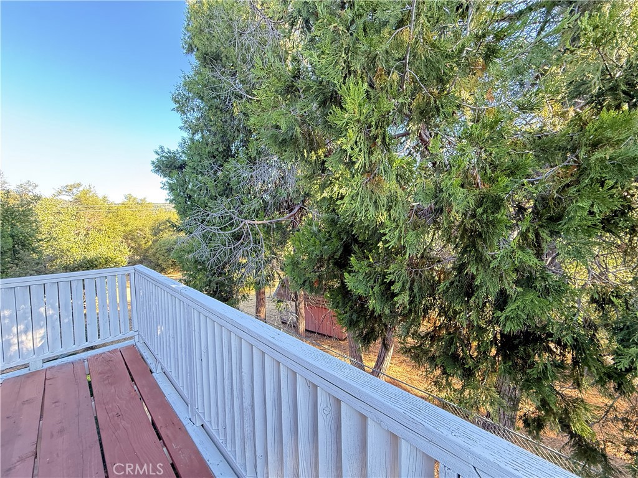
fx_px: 258
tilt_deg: -2.4
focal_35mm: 14
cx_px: 319
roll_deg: +1.2
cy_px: 239
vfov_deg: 85.7
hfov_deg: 102.1
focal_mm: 2.22
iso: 250
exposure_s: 1/99
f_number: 2.2
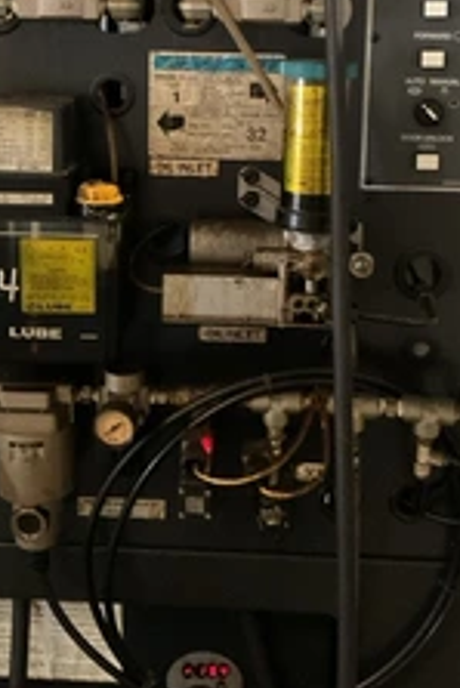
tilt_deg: -8.1
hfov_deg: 25.1
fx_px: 1033
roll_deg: -2.7
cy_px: 154
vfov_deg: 35.8
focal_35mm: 54
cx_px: 216
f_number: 1.8
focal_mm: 3
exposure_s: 1/20
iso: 500
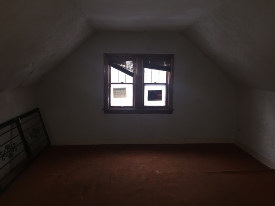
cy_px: 103
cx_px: 138
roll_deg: -0.5
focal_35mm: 29
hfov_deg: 61.7
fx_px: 230
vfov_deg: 48.2
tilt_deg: -8.3
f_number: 2.2
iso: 80
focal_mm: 4.15
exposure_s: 1/16
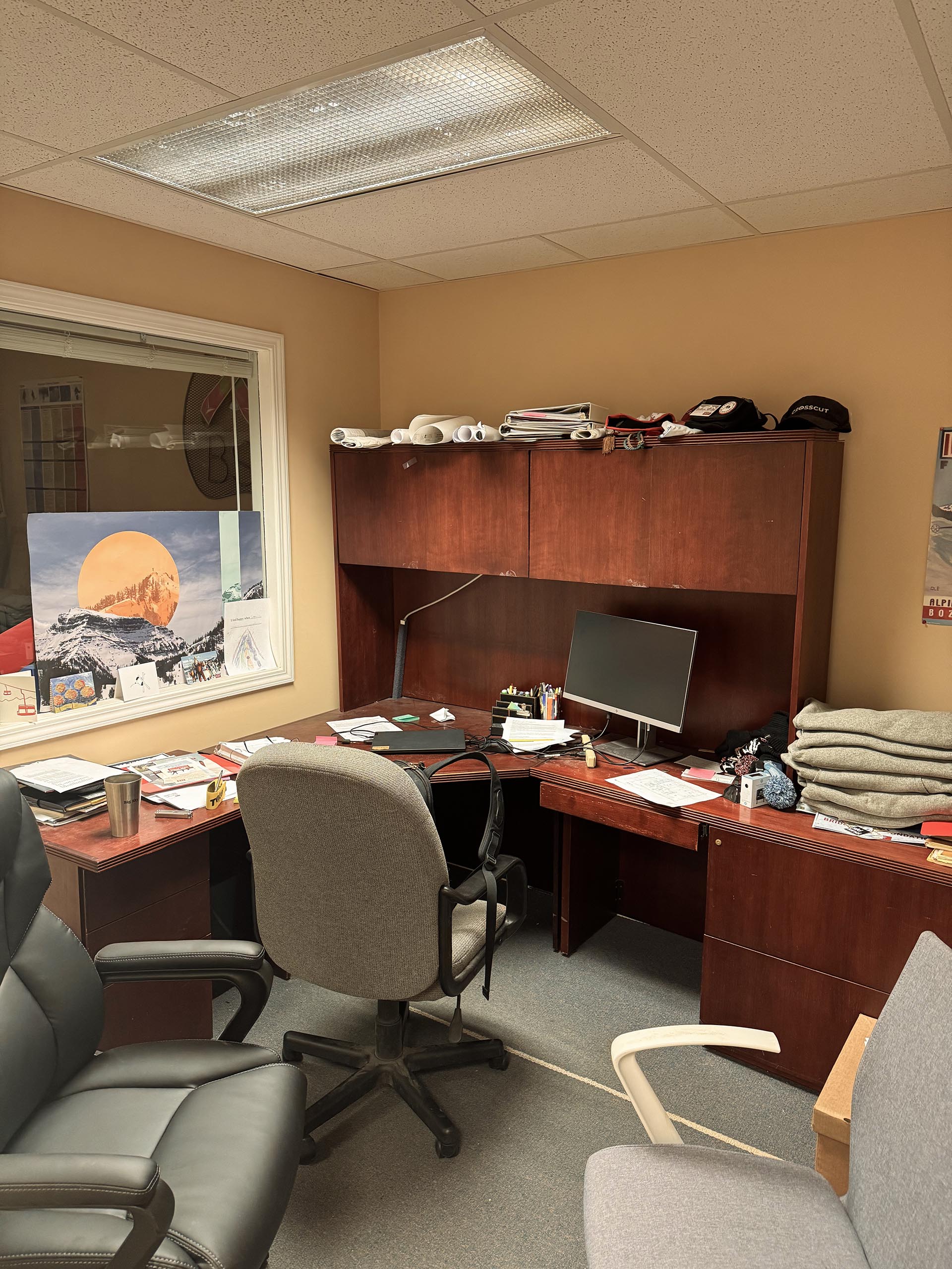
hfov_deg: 56.8
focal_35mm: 24
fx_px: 880
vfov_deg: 71.6
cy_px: 634
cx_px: 476
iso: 320
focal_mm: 6.76
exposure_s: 1/60
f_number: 1.78
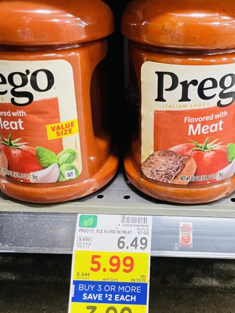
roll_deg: -0.5
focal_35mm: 41
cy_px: 131
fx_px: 371
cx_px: 162
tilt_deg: -21.9
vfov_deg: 45.6
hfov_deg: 34.7
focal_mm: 4.2
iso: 640
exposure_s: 1/40
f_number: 1.6
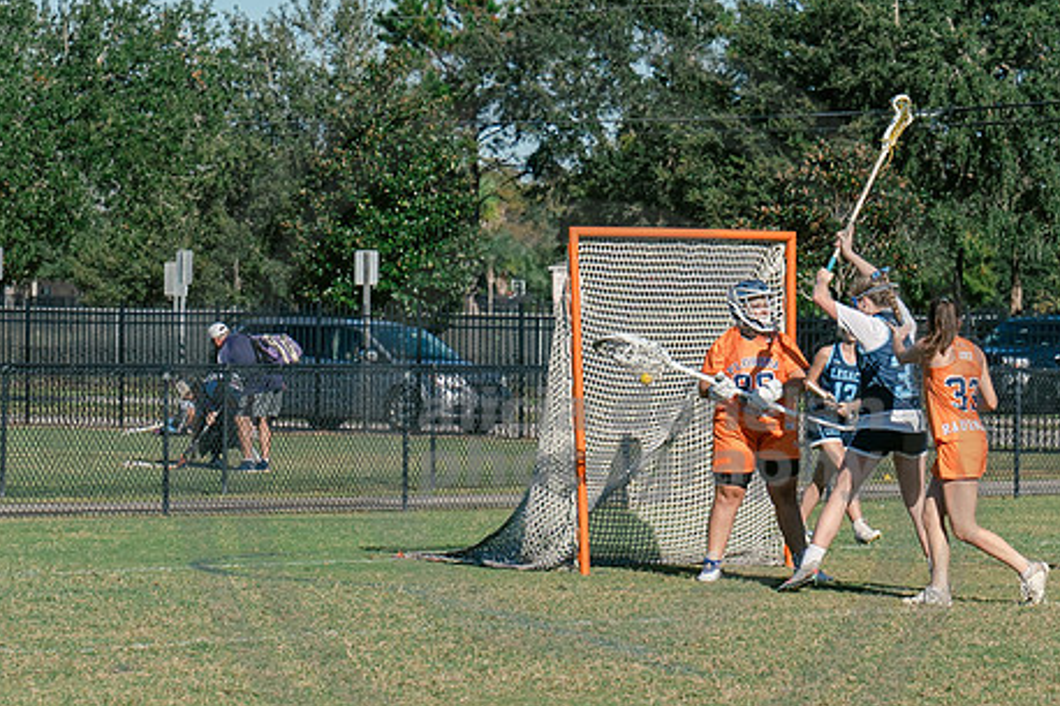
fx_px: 6652
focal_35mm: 226
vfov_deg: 6.1
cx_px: 490
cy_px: 359
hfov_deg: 9.1
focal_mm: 70
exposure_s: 1/1600
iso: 250
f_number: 5.6
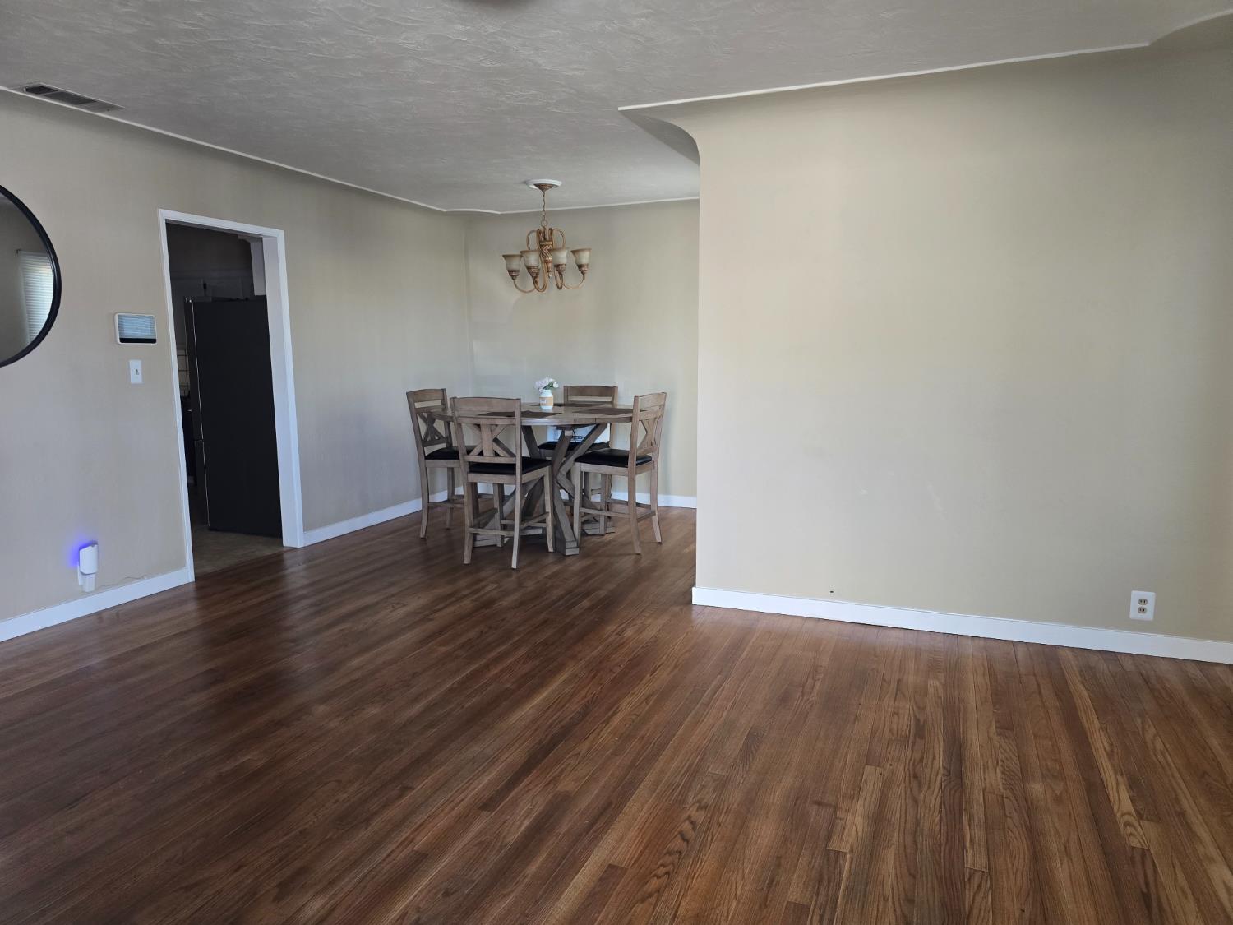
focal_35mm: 23
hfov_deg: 73.9
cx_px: 616
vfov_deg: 58.9
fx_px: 819
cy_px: 462
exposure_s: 1/120
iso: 400
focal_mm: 6.3
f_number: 1.7
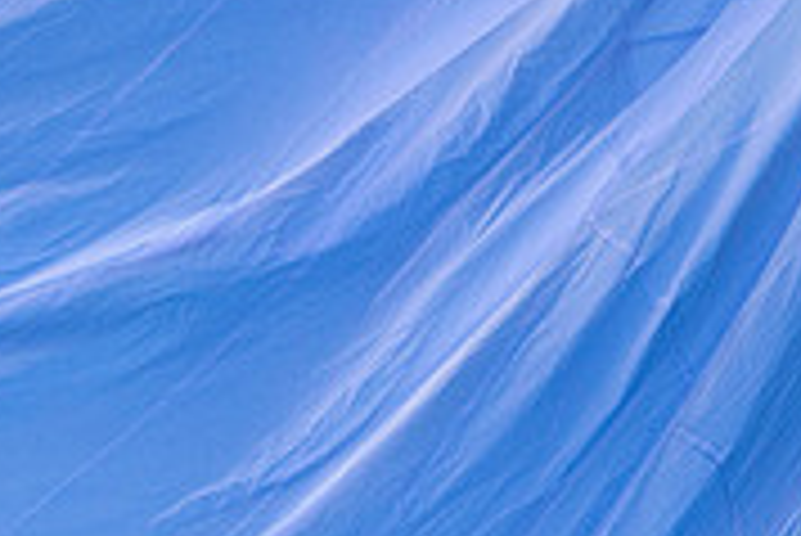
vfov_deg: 0.9
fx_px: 33802
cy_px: 736
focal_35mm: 1518
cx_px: 549
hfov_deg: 1.4
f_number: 5
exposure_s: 1/2500
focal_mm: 310
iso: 320
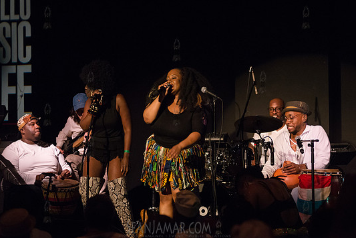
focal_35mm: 136
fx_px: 1346
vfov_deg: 10.1
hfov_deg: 15.1
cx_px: 176
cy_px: 114
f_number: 2.8
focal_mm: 125
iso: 4000
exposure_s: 1/200
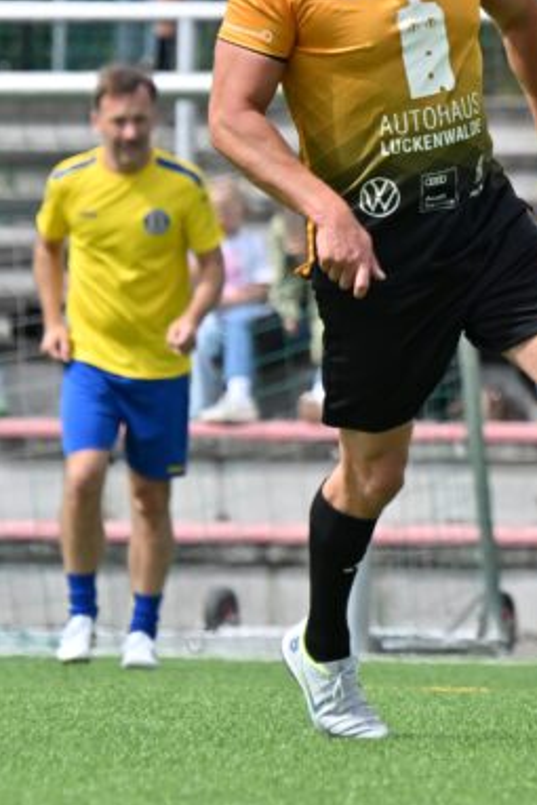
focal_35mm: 751
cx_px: 366
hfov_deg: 1.8
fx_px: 16787
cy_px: 361
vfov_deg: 2.7
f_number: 5.6
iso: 250
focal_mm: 280
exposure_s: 1/1600
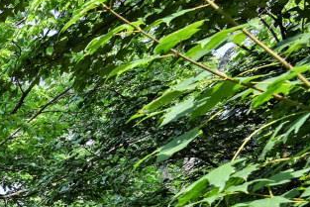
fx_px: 577
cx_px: -409
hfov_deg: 15.9
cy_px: 338
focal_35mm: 67
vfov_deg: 17.6
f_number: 5.6
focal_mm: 14
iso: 180
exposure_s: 1/250
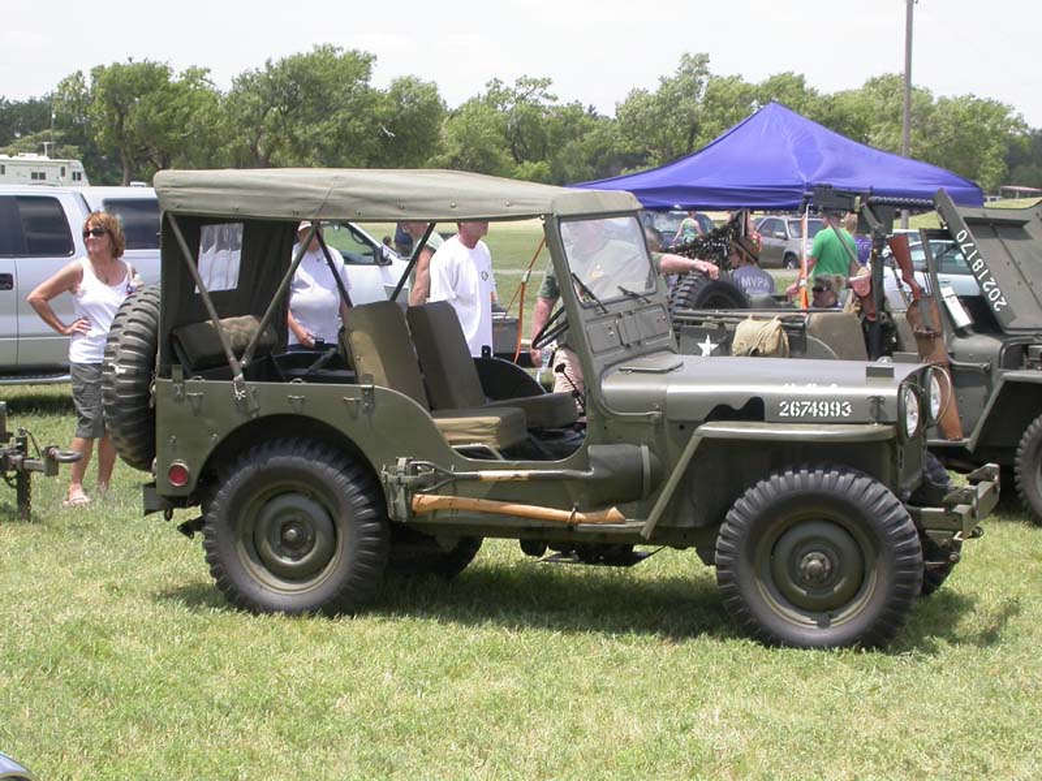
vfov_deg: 17.6
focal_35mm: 84
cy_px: 390
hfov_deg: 23.3
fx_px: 2529
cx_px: 521
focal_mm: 17.5
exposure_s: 1/342
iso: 100
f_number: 5.2
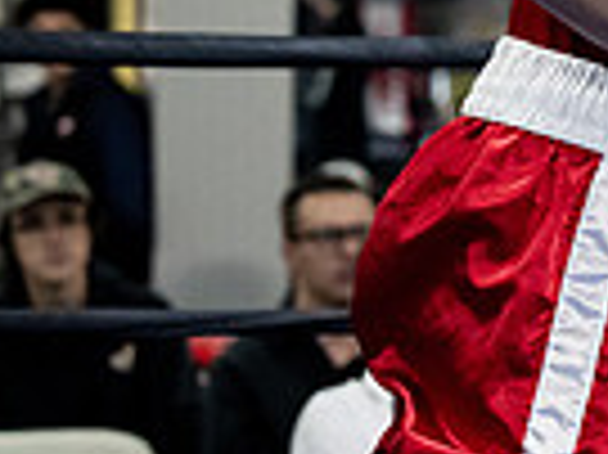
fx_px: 5072
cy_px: 106
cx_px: 1040
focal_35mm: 289
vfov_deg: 5.1
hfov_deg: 6.7
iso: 8000
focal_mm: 70
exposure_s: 1/1000
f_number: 2.8
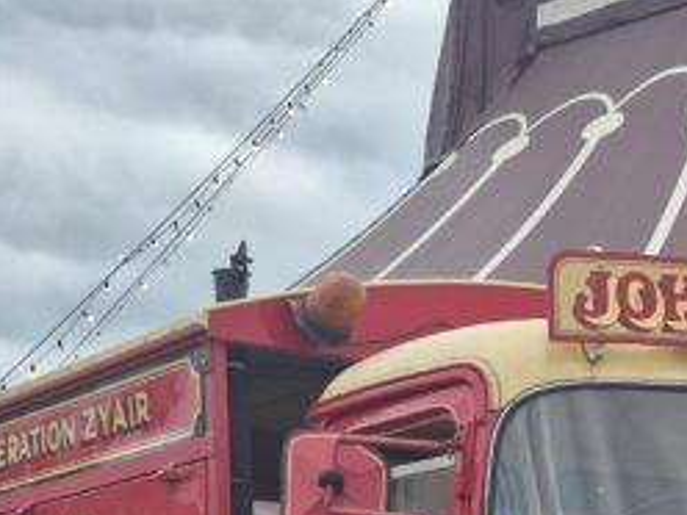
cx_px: 742
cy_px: 817
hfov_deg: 19.8
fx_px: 1885
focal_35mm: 95
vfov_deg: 14.3
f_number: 1.8
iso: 25
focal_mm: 5.4
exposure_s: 1/824
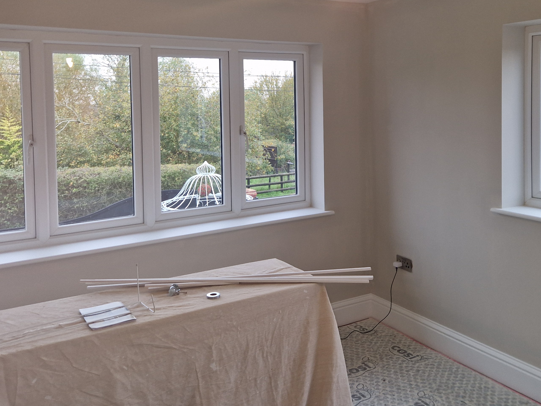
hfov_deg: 51.1
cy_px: 127
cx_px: 318
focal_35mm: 36
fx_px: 563
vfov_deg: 39.1
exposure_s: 1/50
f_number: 1.8
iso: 50
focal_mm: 5.4
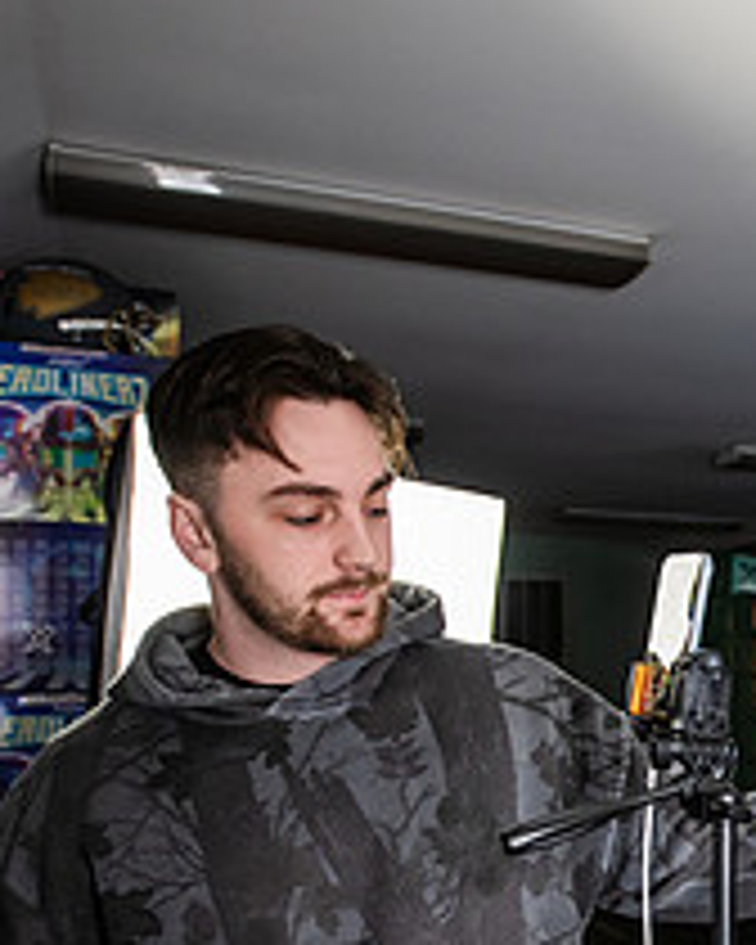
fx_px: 1231
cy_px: 709
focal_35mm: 44
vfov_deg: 40.8
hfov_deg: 31.0
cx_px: 796
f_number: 3.5
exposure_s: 1/125
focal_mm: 17
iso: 1000
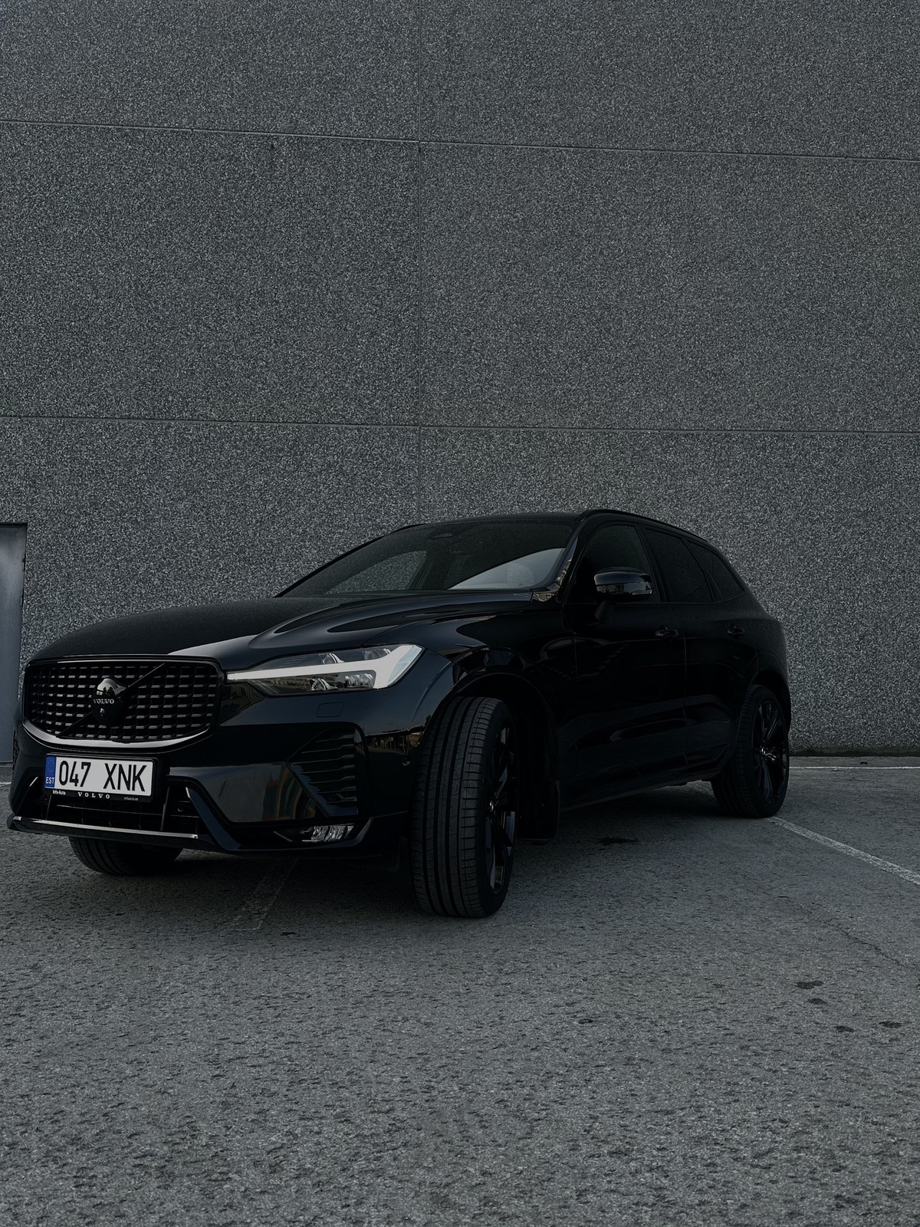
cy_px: 614
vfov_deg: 71.6
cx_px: 460
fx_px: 850
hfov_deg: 56.8
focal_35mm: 24
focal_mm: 6.86
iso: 80
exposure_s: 1/816
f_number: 1.78
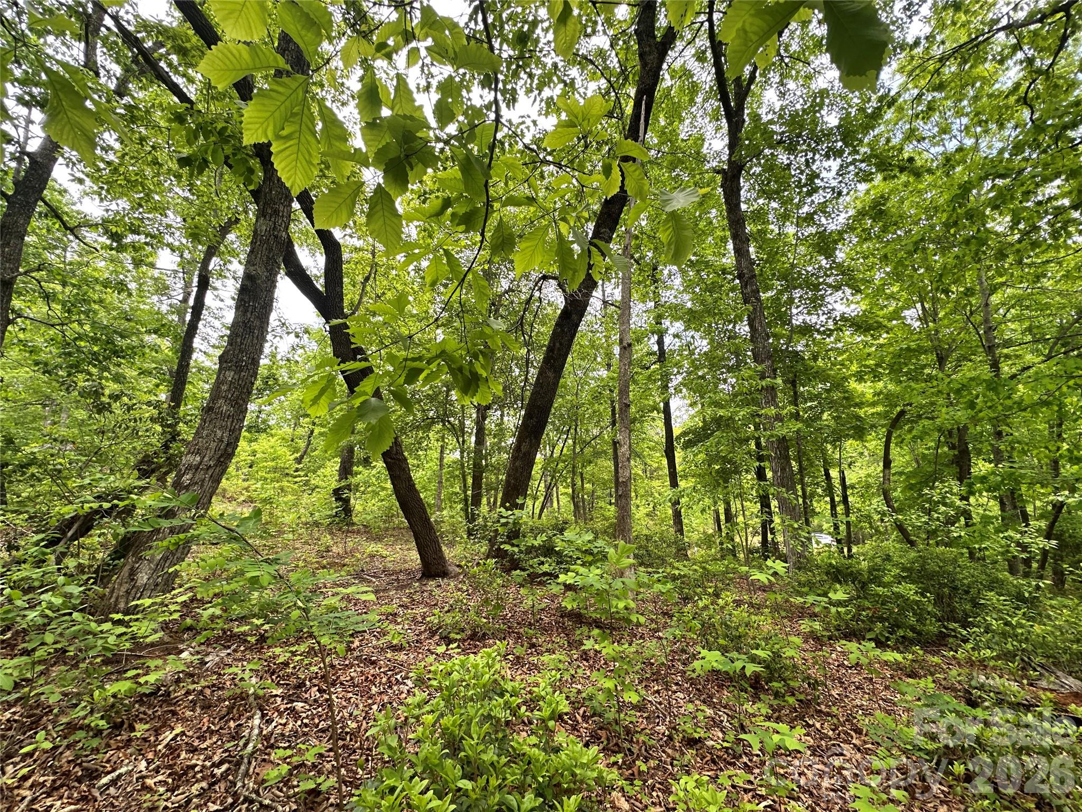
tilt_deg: +11.1
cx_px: 541
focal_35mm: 14
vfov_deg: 85.7
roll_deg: +4.0
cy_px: 406
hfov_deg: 102.1
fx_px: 438
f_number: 2.2
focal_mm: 2.22
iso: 40
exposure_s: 1/108
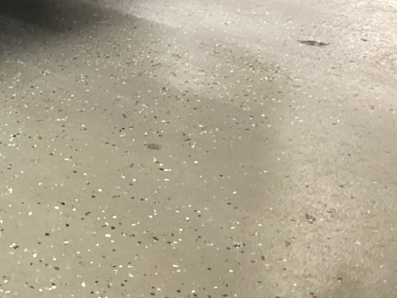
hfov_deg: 20.4
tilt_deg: -13.8
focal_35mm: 88
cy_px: -96
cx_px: -115
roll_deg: +0.5
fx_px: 1009
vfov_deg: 15.9
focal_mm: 3.3
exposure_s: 1/33
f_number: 2.4
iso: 400
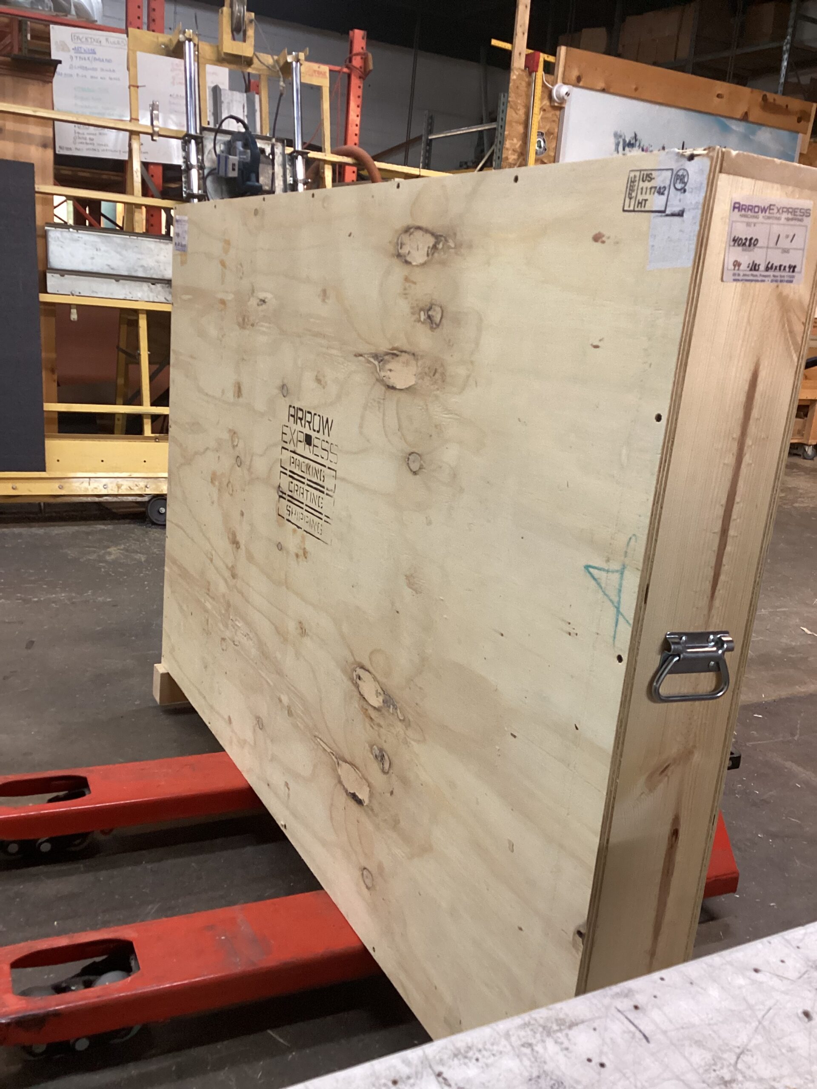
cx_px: 408
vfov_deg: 58.4
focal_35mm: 31
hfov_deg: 45.4
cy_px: 544
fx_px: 976
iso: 250
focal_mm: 3.3
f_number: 2.4
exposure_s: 1/40
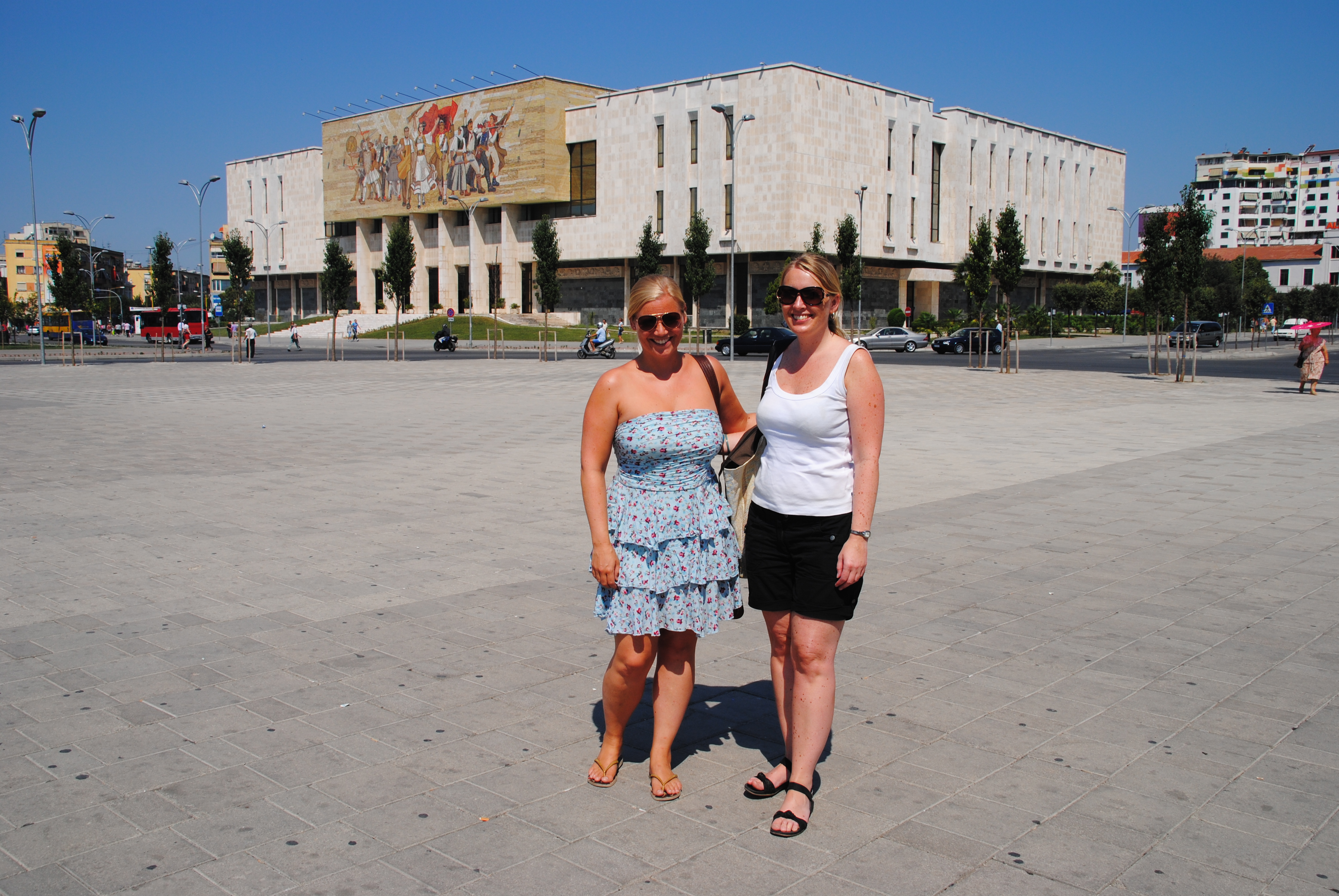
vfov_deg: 40.1
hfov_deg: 57.2
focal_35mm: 33
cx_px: 670
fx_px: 1229
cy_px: 448
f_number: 9
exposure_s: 1/320
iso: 100
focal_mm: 22
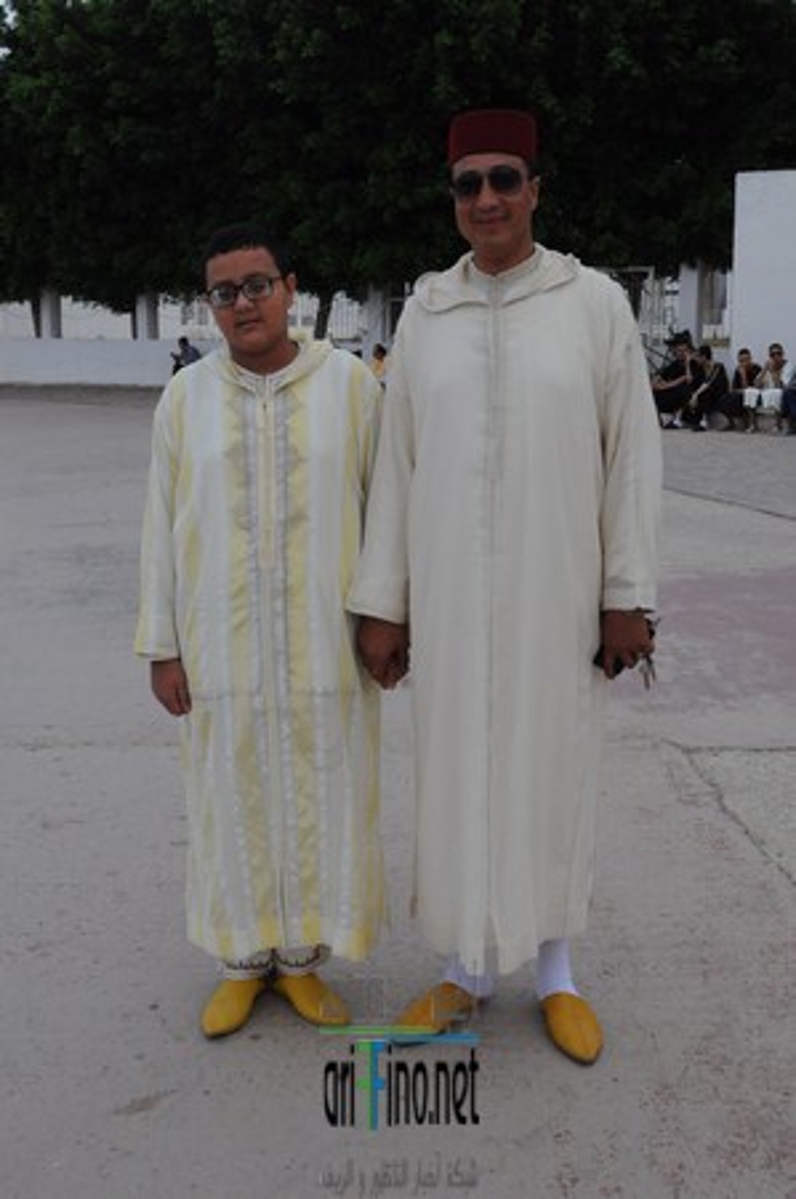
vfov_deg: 46.4
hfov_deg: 31.8
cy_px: 600
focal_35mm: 42
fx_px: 1396
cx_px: 398
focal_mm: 28
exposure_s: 1/640
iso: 800
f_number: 13
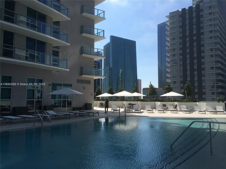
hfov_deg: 61.7
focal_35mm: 29
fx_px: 189
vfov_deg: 48.2
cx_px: 113
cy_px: 84
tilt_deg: +3.8
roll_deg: -0.7
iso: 32
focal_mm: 4.15
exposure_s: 1/3425
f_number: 2.2
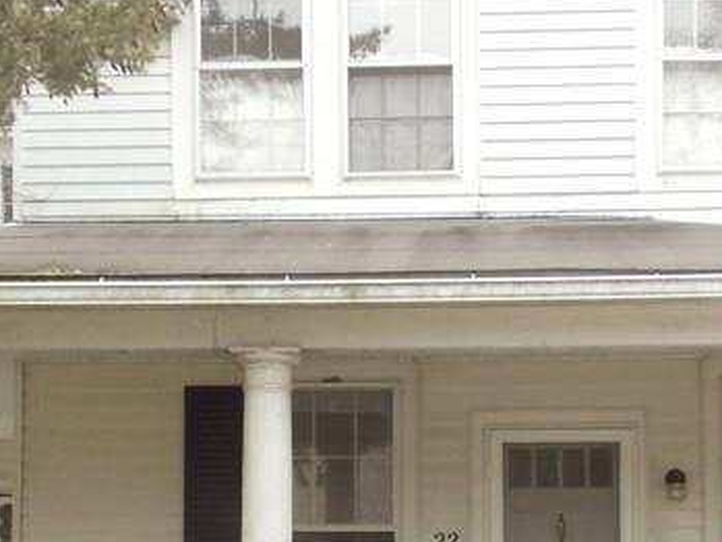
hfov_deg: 15.3
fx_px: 2692
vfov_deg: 11.4
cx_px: 381
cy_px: 544
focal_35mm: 129
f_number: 3.5
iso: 100
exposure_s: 1/60
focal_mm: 6
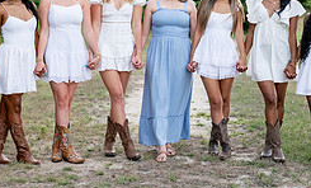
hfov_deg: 16.9
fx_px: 1050
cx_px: 167
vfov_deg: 10.2
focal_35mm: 125
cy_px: 40
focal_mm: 50
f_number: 2.2
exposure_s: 1/400
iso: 160
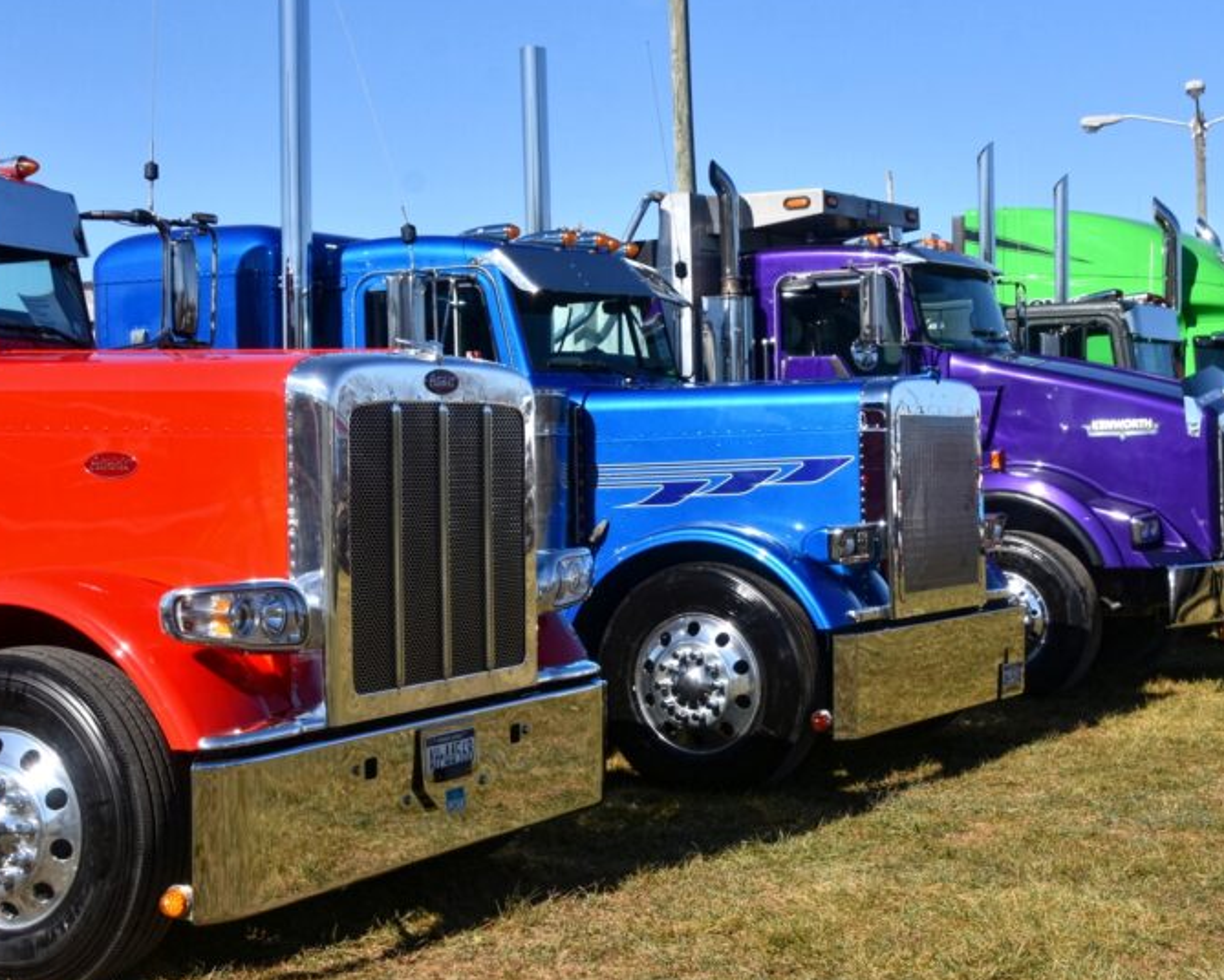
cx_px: 620
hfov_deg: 33.6
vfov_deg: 27.2
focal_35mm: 56
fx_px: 2030
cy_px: 454
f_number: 8
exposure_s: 1/500
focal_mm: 26
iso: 160
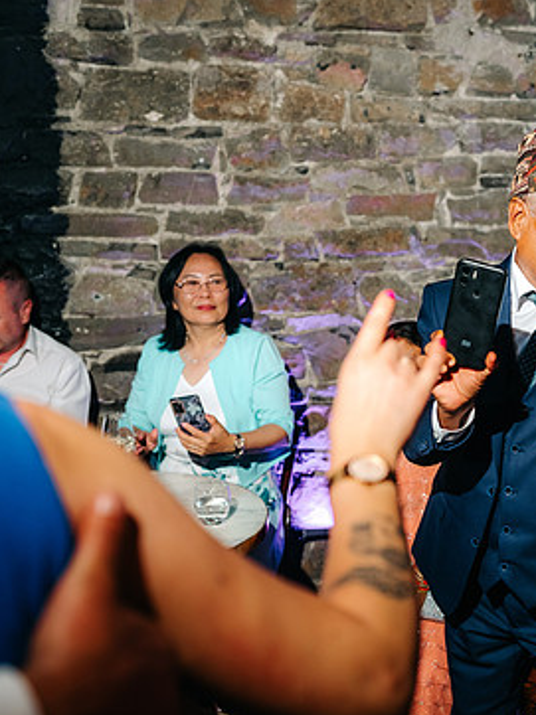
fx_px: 1116
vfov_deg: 35.6
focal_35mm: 54
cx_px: 427
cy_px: 347
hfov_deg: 26.5
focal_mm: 35
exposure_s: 1/200
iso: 400
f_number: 2.5
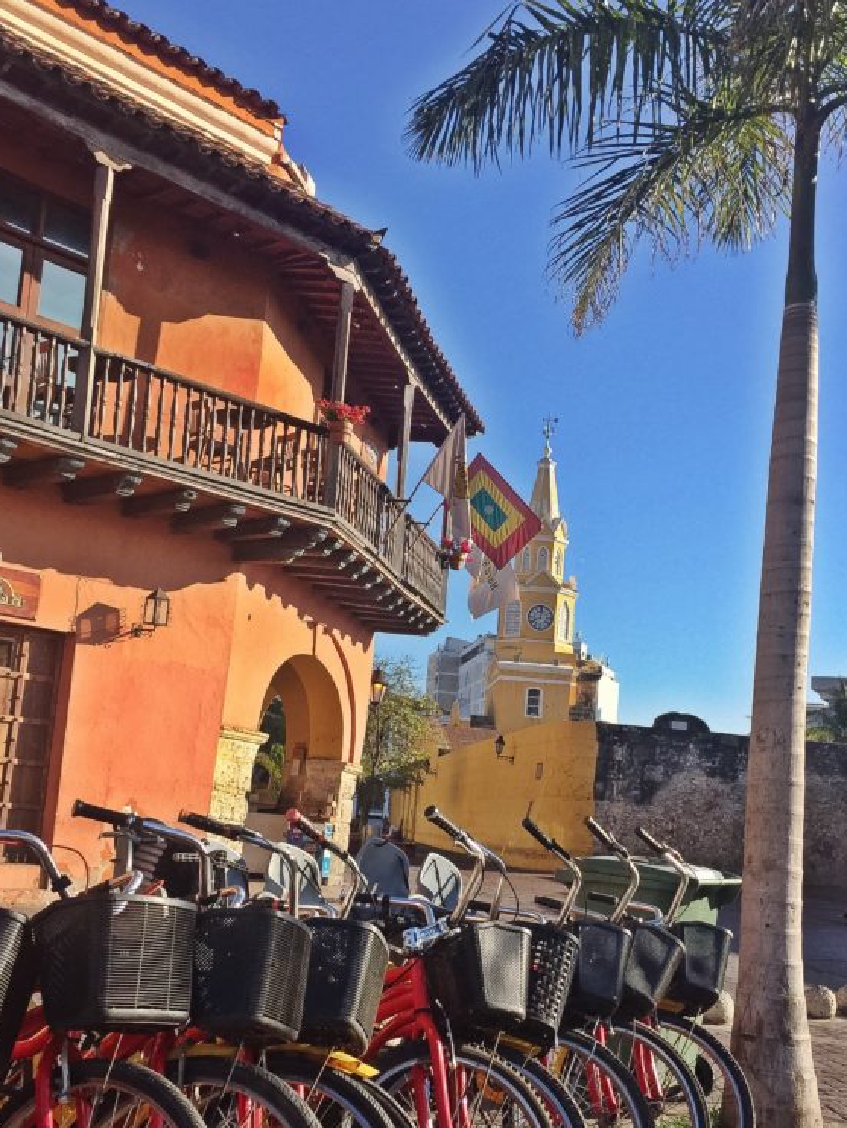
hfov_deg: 35.9
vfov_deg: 46.6
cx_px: 490
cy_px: 667
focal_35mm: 40
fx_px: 1304
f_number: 2.2
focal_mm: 4.15
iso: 32
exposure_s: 1/1464
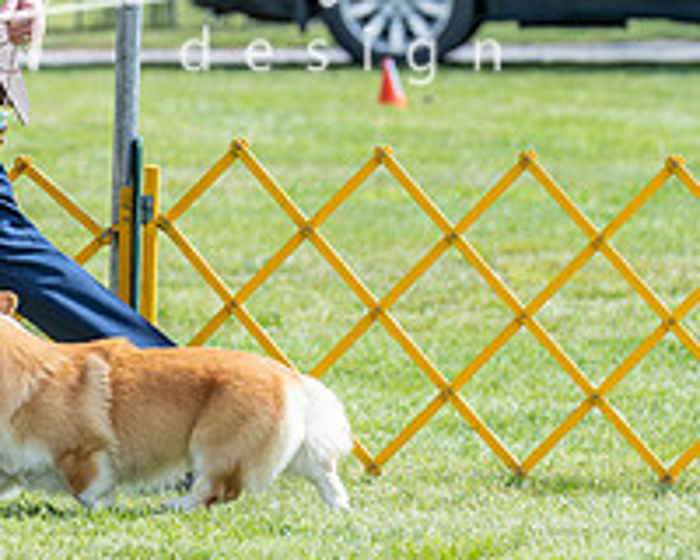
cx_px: 66
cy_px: 159
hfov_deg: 4.7
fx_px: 8556
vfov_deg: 3.7
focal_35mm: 413
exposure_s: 1/1600
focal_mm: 152
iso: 400
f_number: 4.5
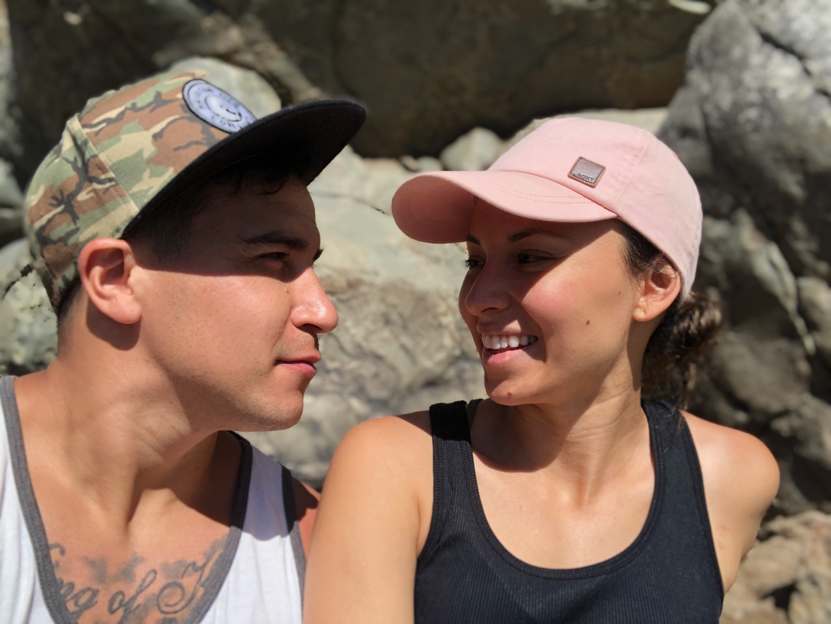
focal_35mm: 32
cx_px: 416
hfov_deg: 56.8
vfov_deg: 44.2
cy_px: 312
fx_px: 769
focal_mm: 2.87
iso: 20
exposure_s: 1/1131
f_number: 2.2
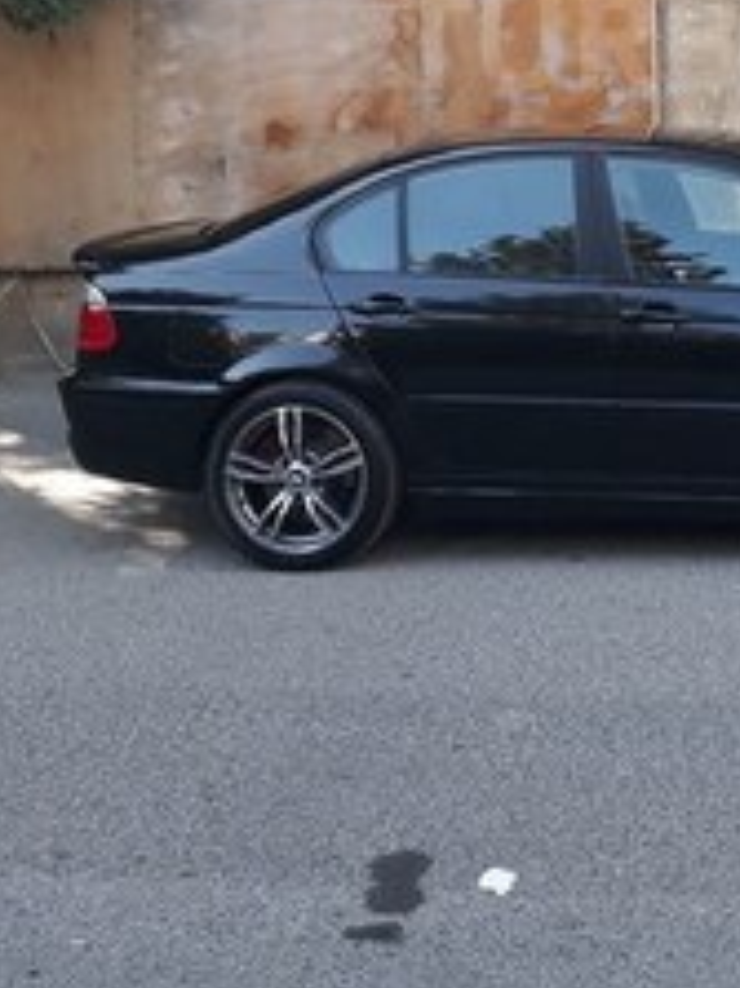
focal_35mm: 60
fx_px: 1712
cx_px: 736
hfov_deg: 23.4
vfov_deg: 30.3
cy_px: 40
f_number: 1.9
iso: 40
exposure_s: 1/102
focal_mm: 3.6
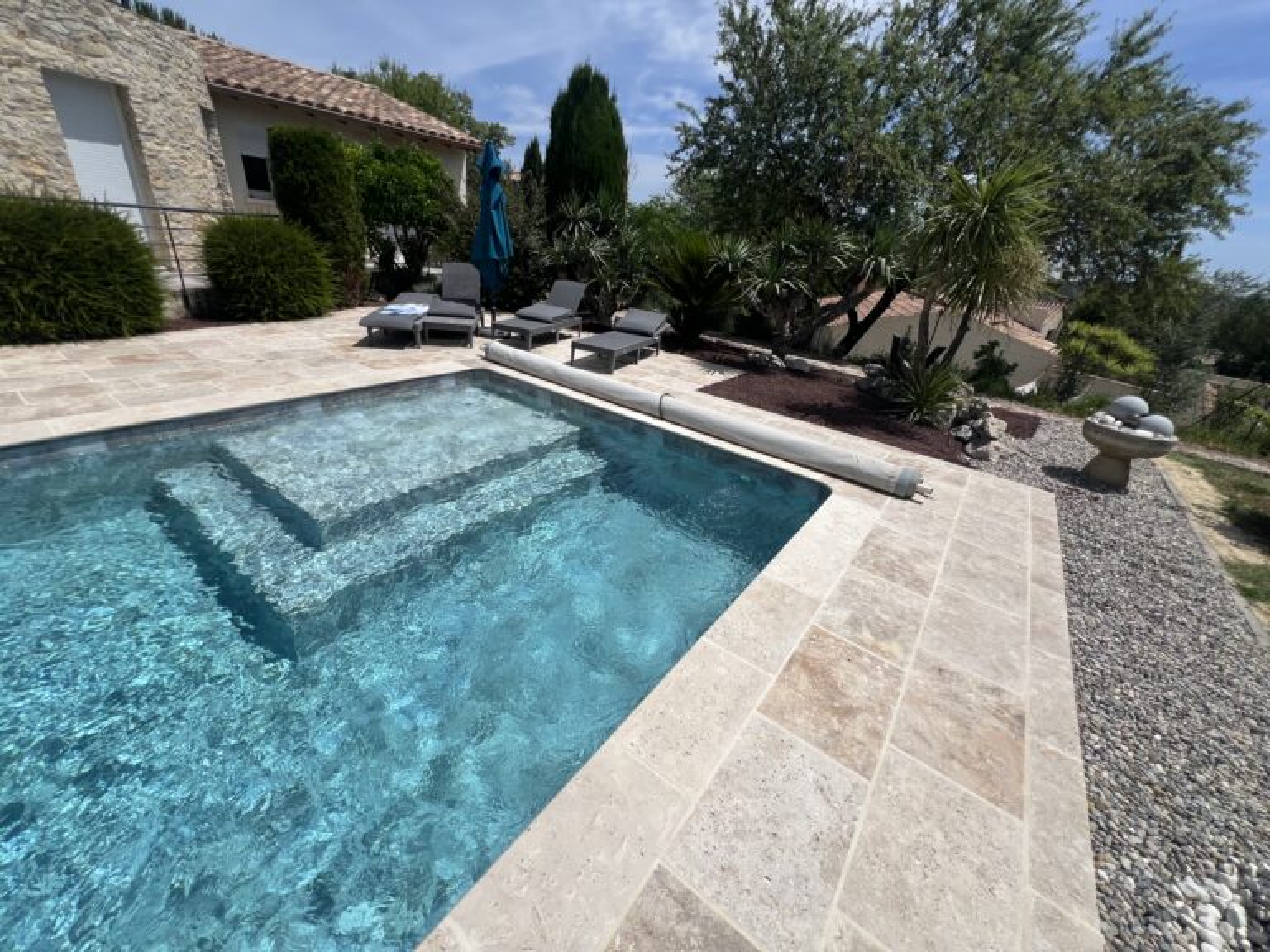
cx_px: 635
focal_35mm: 13
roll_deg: -6.5
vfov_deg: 89.9
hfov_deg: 106.2
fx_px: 477
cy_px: 476
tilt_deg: -26.7
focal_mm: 1.57
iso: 32
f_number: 1.8
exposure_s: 1/3311
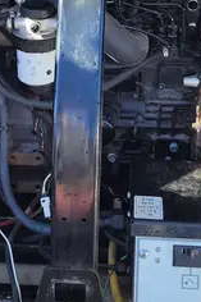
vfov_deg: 23.3
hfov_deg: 16.2
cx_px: 99
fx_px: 704
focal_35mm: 84
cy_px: 8
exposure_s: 1/394
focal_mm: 5.4
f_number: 1.8
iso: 40
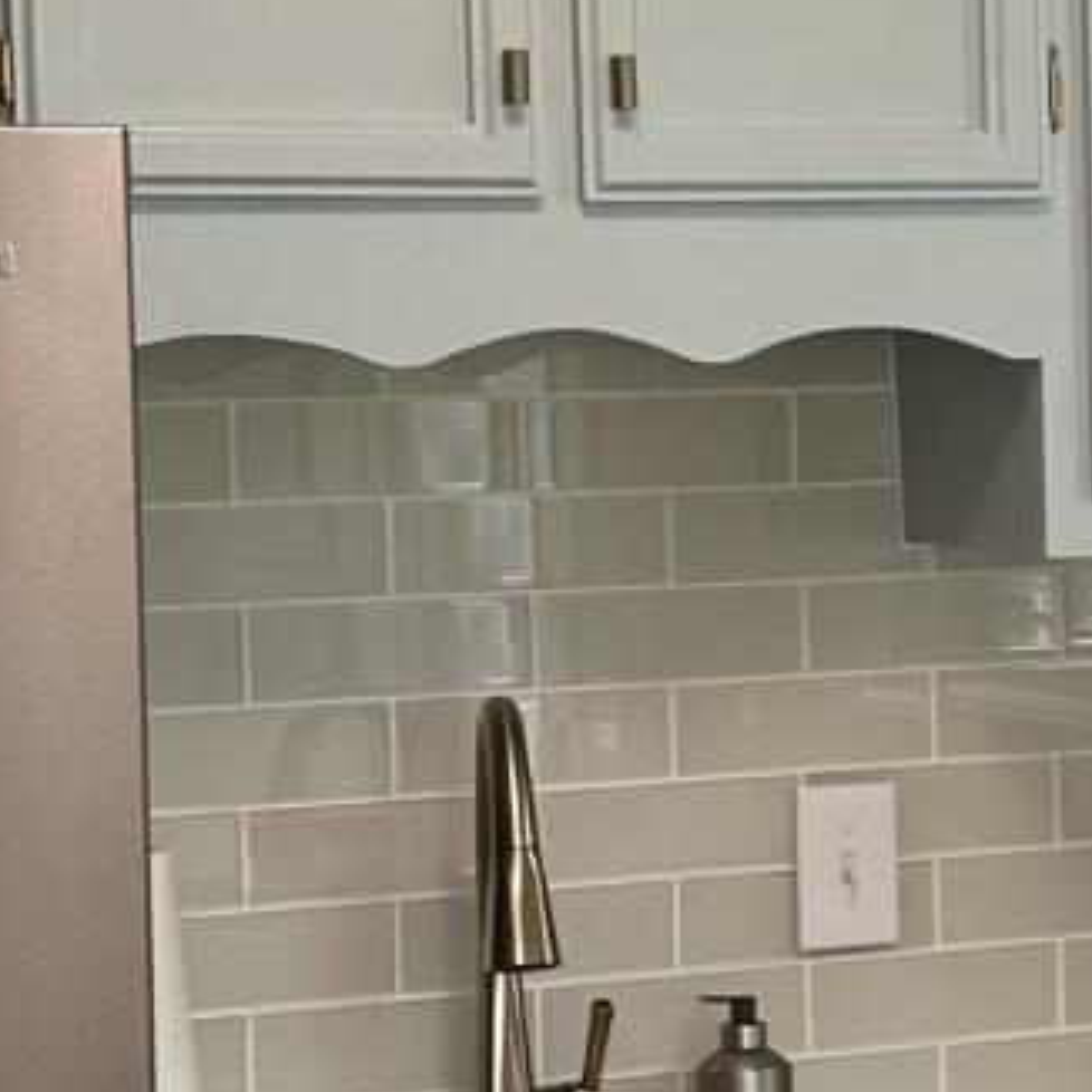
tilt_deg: -1.5
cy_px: 590
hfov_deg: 13.1
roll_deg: +0.4
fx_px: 4640
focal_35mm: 130
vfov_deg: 13.4
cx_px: 1300
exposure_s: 1/172
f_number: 1.78
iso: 80
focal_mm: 6.86
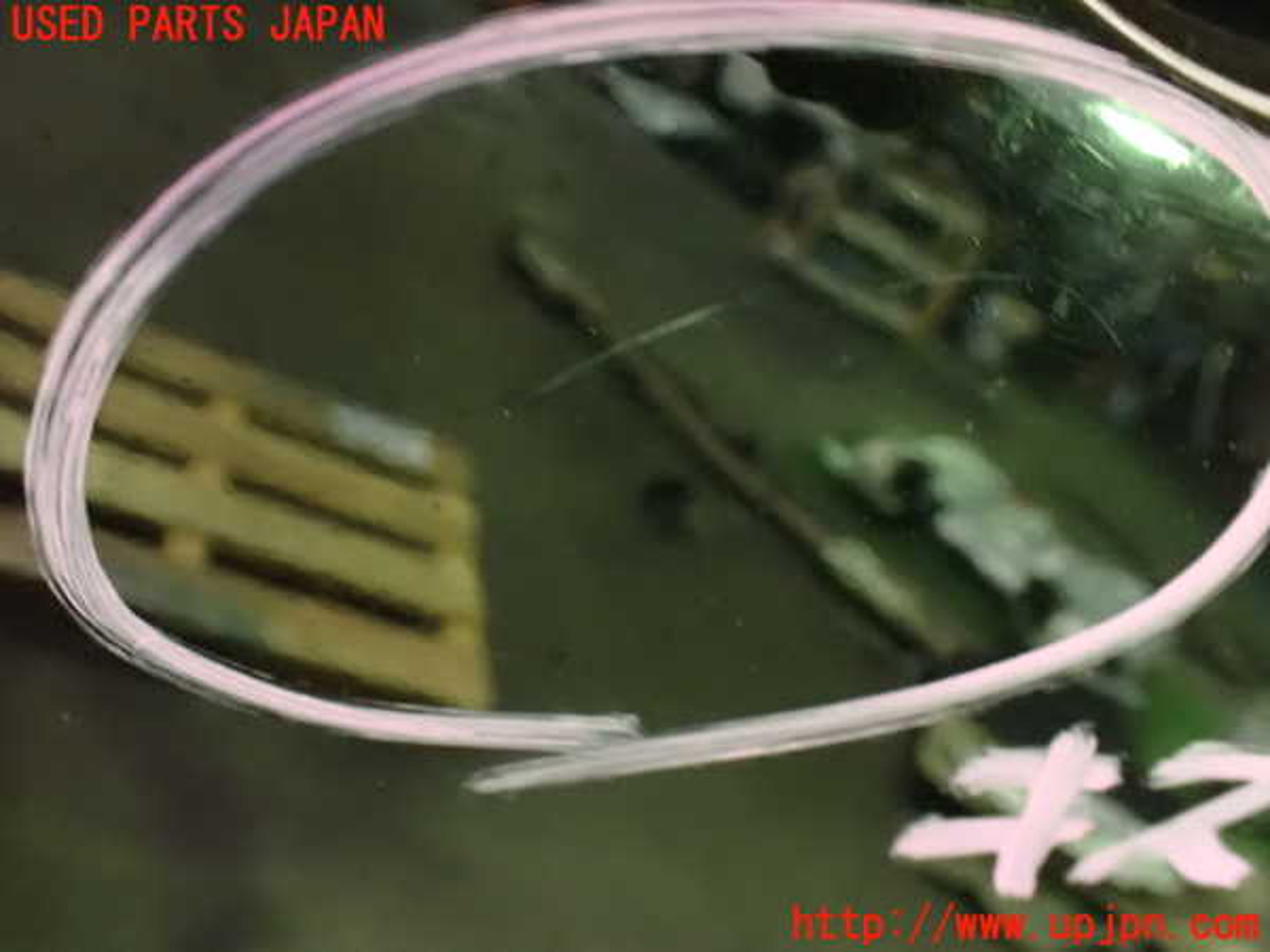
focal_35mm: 30
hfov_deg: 60.0
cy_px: 476
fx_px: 1101
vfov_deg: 46.8
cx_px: 635
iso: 1600
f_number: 2.3
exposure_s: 1/15
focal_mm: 5.4
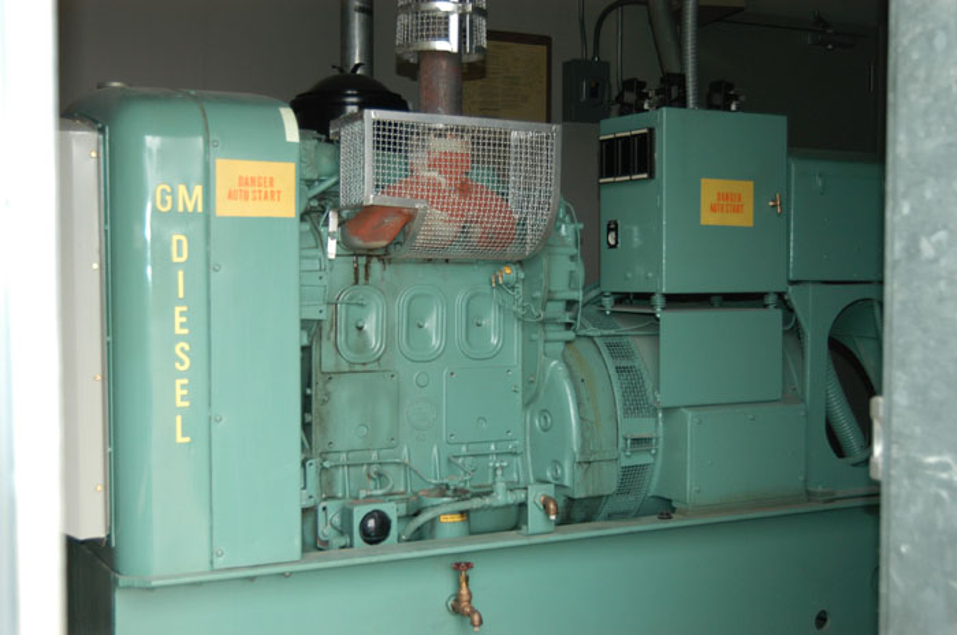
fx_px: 1354
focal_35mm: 51
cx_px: 478
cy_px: 318
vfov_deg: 26.4
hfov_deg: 38.9
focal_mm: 34
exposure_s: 1/60
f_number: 4
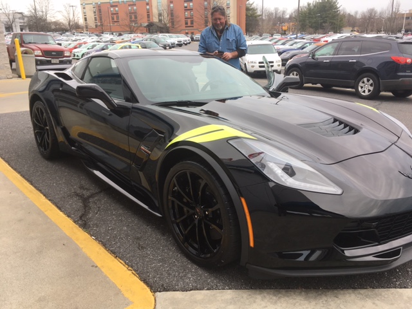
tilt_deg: -19.7
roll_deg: +1.7
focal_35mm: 29
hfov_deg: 61.7
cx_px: 206
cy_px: 154
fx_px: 345
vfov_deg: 48.2
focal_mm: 4.15
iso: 25
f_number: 2.2
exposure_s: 1/304
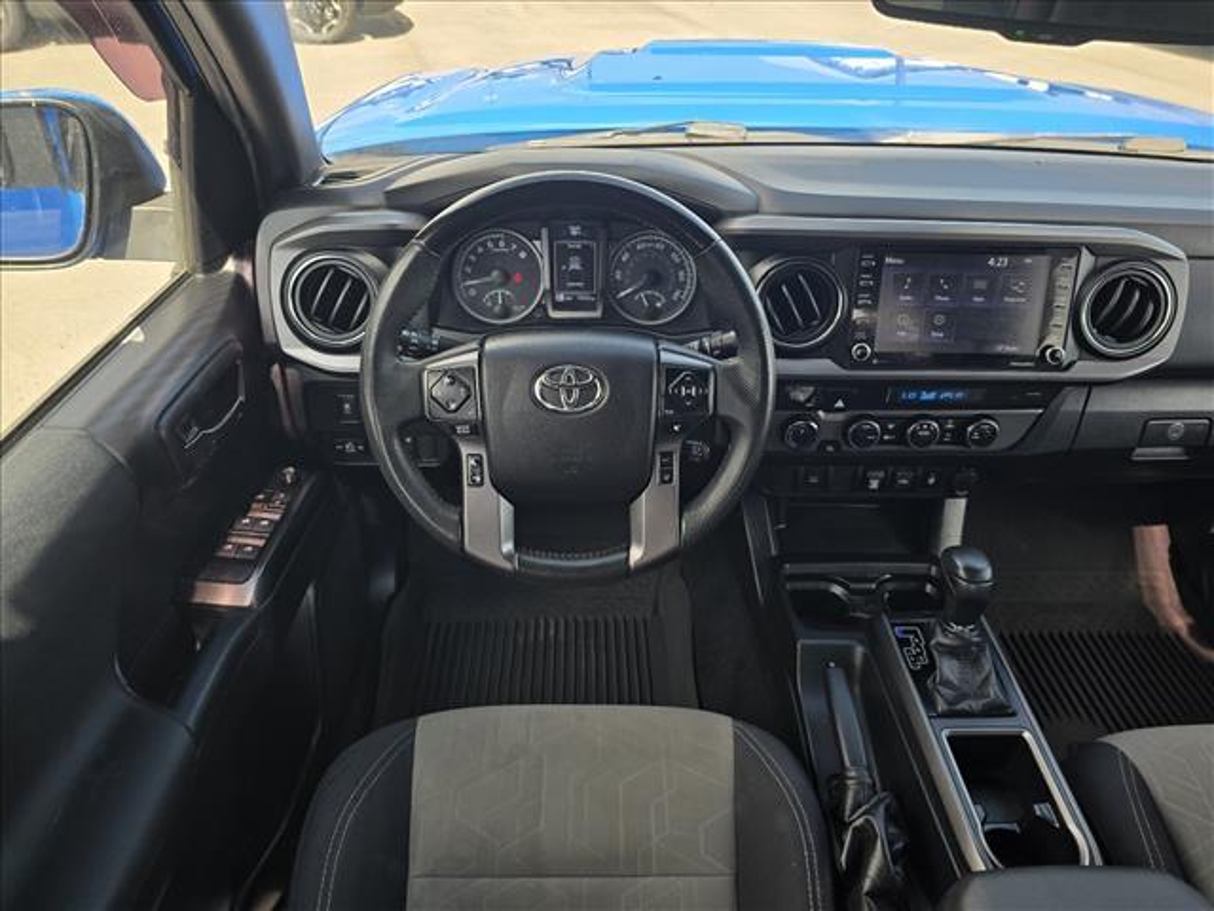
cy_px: 456
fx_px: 807
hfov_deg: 73.9
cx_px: 607
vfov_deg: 58.9
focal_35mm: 23
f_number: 1.7
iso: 32
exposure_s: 1/182
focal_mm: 6.3
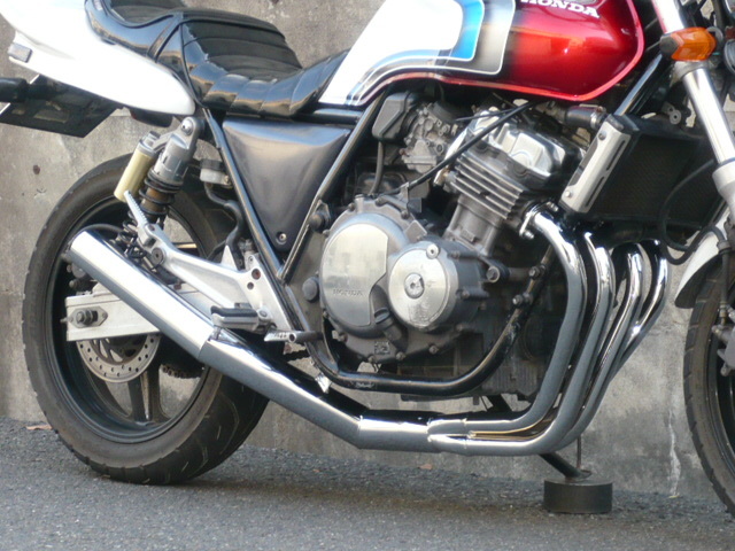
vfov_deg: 13.5
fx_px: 2336
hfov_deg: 17.9
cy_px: 276
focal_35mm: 110
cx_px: 368
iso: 160
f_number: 4.7
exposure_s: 1/30
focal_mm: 12
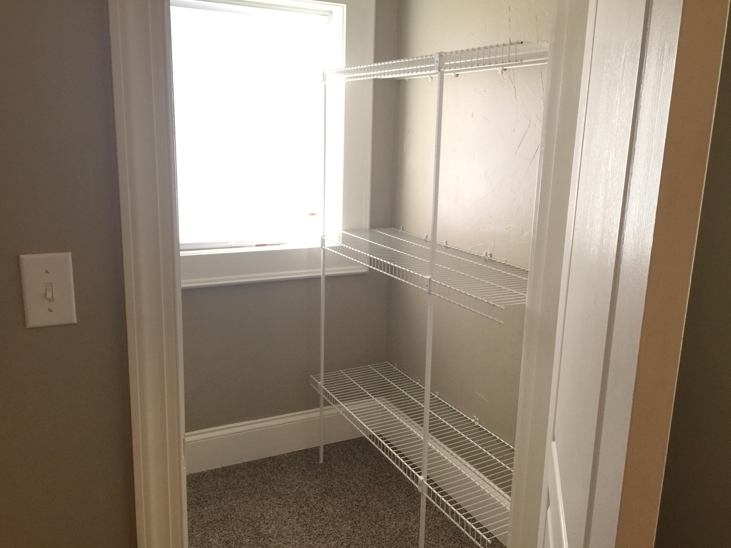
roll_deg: -0.9
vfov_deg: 48.2
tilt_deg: -13.5
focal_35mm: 29
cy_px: 274
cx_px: 366
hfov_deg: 61.7
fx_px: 612
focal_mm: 4.15
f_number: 2.2
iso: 64
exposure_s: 1/15
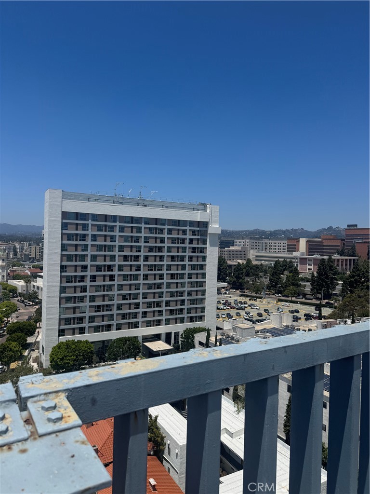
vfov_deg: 71.6
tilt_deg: -0.3
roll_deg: -2.0
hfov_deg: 56.8
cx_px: 185
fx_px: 342
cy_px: 247
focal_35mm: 24
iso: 80
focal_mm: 6.76
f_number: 1.78
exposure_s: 1/7937
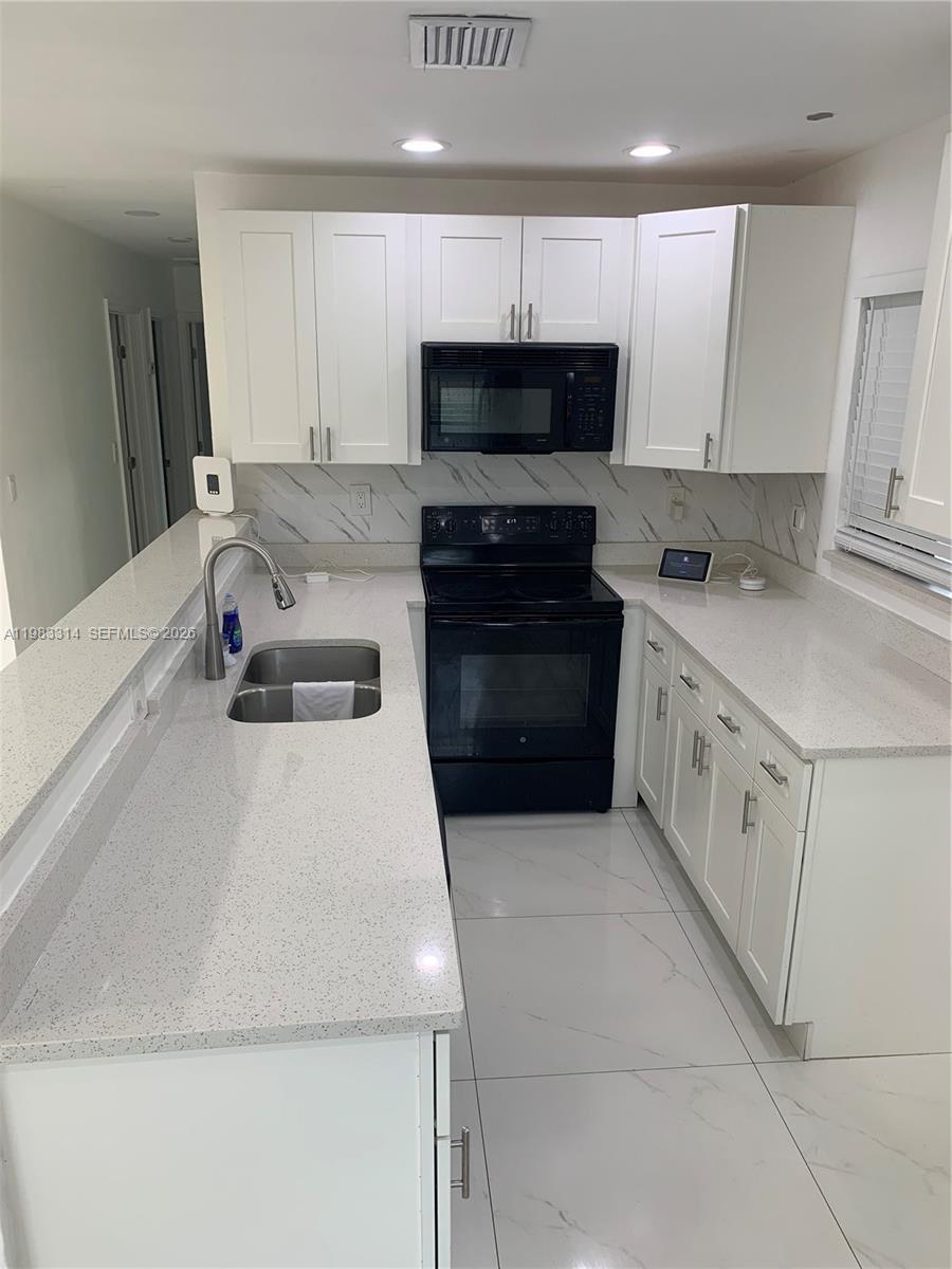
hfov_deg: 53.1
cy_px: 634
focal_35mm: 26
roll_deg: +0.2
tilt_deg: -15.6
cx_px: 476
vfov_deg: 67.3
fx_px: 953
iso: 64
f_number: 1.8
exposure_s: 1/120
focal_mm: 4.25
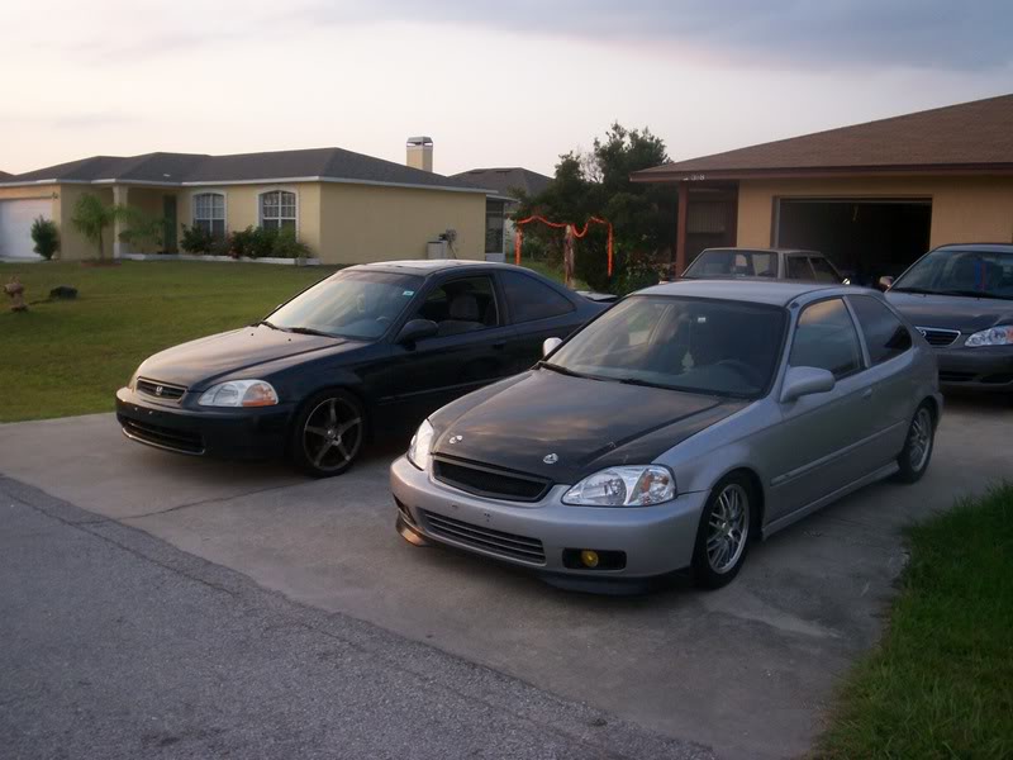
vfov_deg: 39.7
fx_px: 1054
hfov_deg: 51.4
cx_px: 506
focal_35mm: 36
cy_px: 380
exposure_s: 1/75.7
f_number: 4.5
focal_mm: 5.9
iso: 100
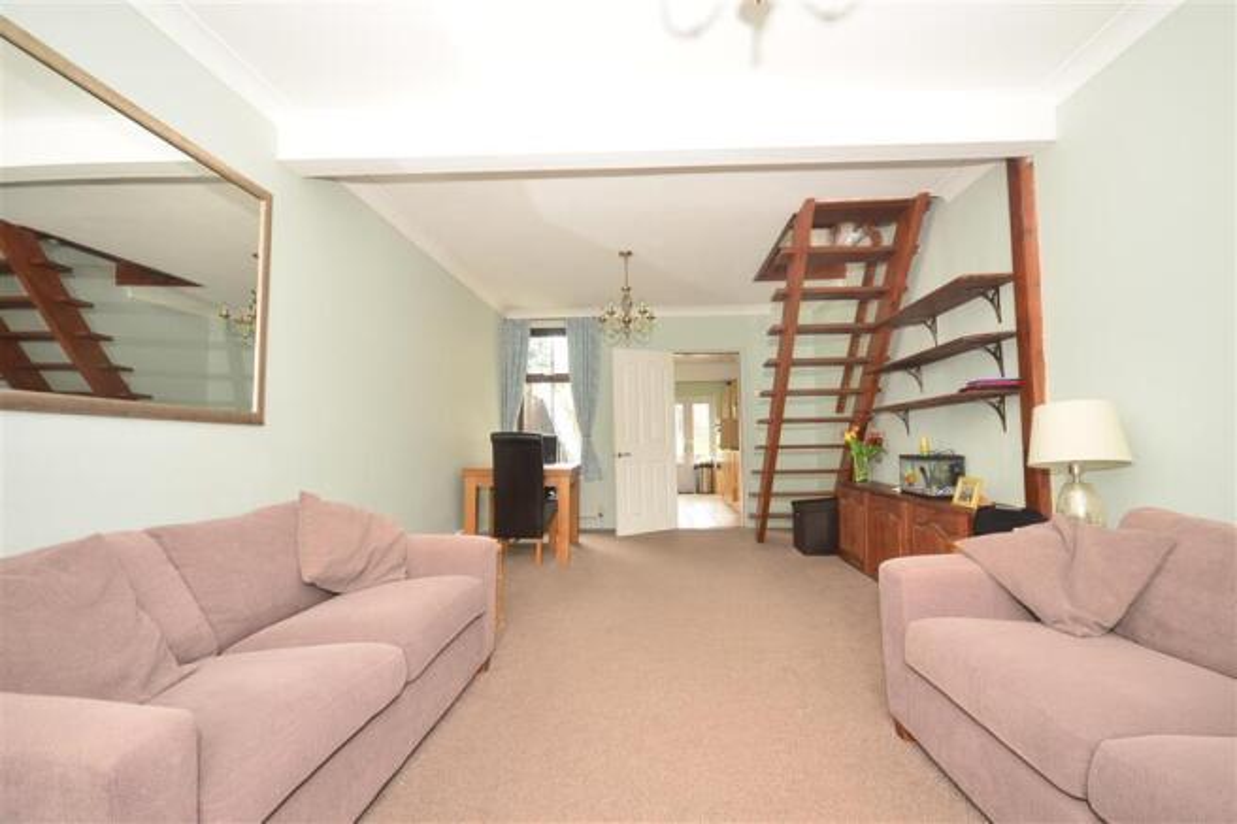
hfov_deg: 100.4
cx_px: 618
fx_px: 515
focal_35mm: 15
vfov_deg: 77.3
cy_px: 412
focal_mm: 10
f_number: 5.6
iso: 400
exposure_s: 1/20
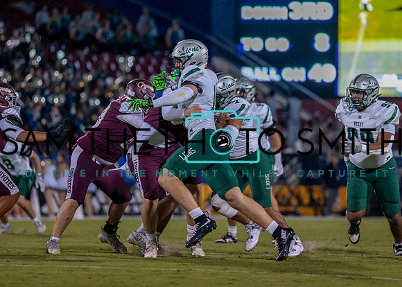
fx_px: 3562
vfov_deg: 4.6
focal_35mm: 312
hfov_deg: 6.5
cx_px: 230
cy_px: 130
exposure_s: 1/1600
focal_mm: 200
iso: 2000
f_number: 2.8
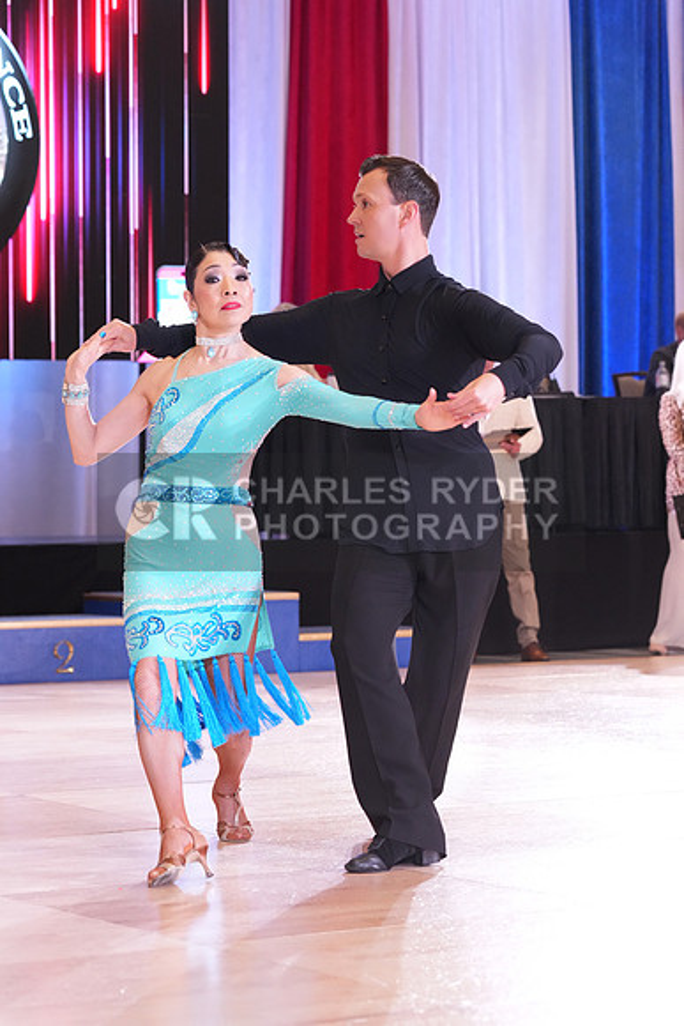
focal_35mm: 109
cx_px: 342
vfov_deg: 18.8
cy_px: 513
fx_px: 3104
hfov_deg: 12.6
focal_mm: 109
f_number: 5
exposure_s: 1/200
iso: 4000
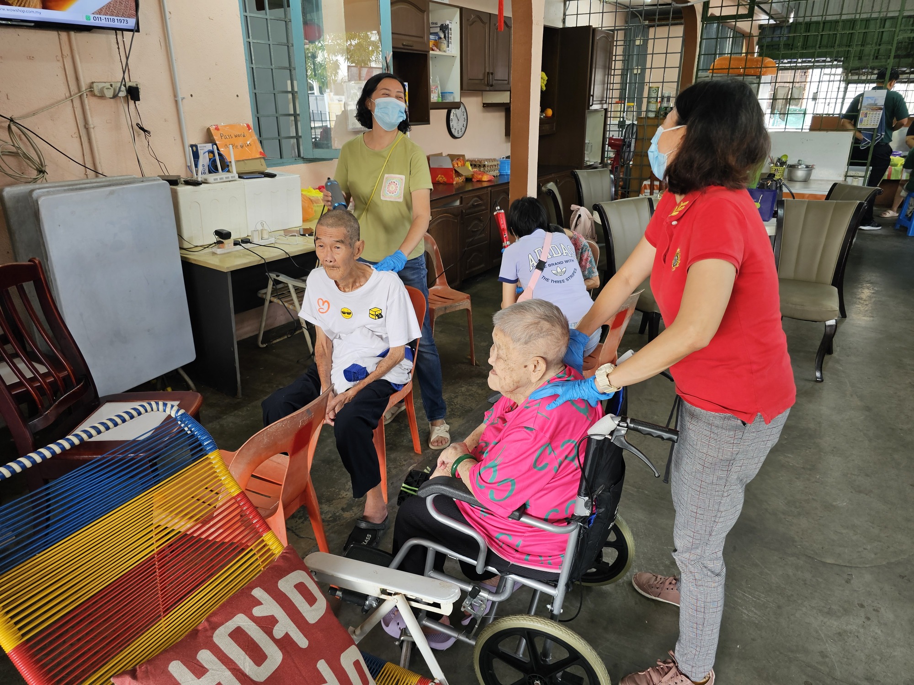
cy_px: 342
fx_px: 607
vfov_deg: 58.9
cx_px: 457
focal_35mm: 23
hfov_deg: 73.9
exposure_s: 1/50
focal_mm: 6.3
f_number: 1.7
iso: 50
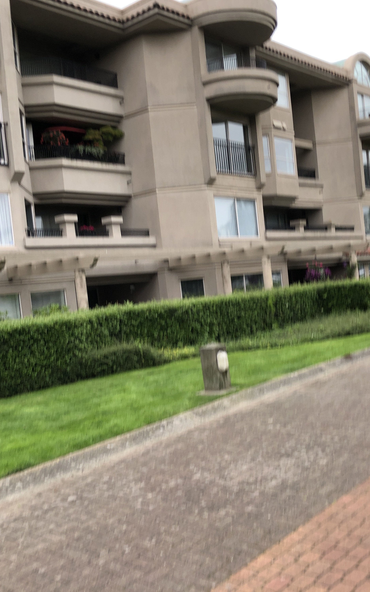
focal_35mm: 40
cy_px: 294
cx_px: 215
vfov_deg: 49.3
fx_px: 645
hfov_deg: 31.9
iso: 20
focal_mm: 3.99
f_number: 1.8
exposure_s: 1/366
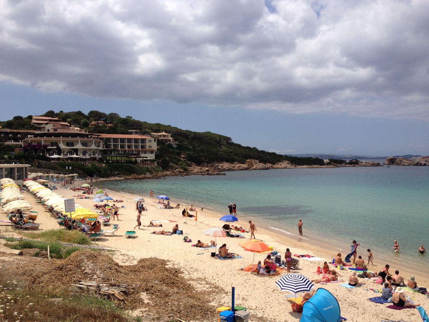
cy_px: 161
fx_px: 434
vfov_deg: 40.7
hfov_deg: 52.6
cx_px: 214
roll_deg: +0.9
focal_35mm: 35
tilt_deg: -3.2
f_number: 2.4
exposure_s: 1/3247
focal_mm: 4.28
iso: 50
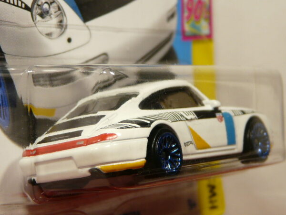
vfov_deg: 13.8
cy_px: 108
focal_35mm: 107
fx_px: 884
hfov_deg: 18.4
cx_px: 143
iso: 100
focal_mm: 11.1
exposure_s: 1/80
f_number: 3.2
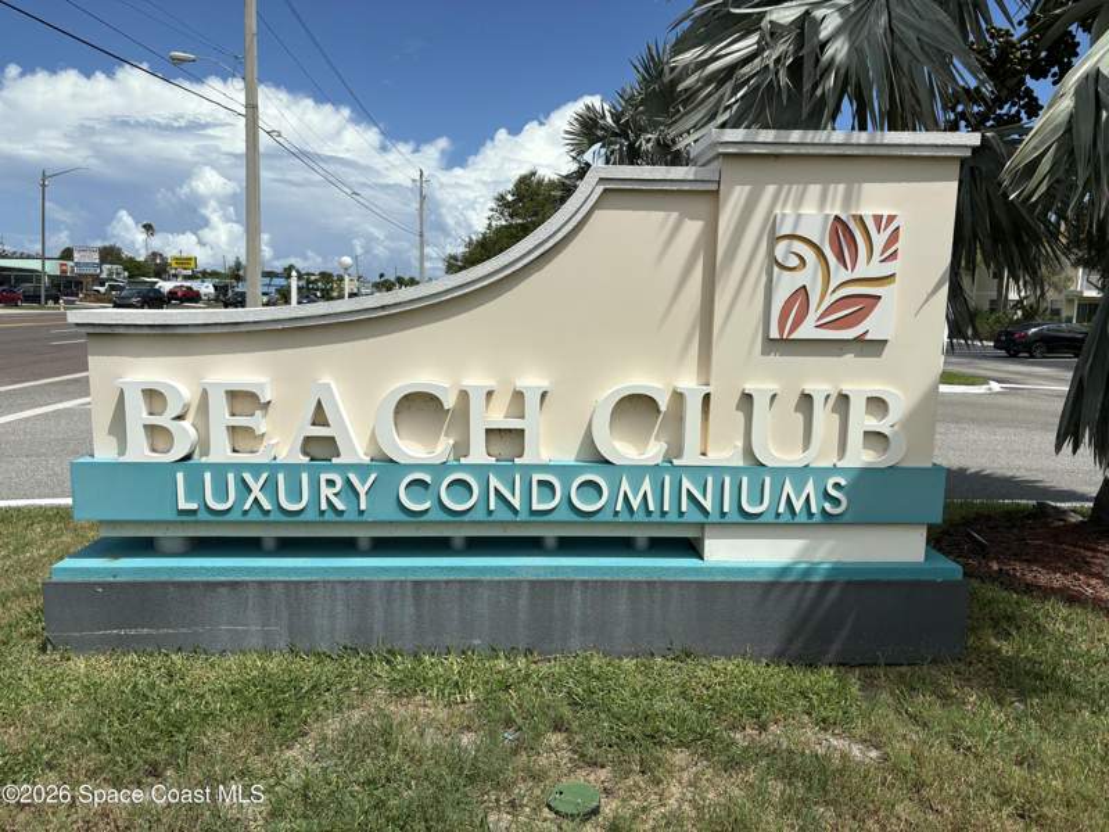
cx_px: 554
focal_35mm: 26
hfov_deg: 67.3
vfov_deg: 53.1
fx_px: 833
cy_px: 416
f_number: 1.6
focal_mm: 5.96
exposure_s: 1/8850
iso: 50
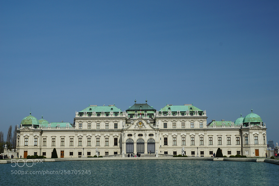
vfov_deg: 29.9
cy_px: 93
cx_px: 140
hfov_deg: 43.6
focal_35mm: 45
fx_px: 349
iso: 100
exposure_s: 1/200
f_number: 9.5
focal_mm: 30
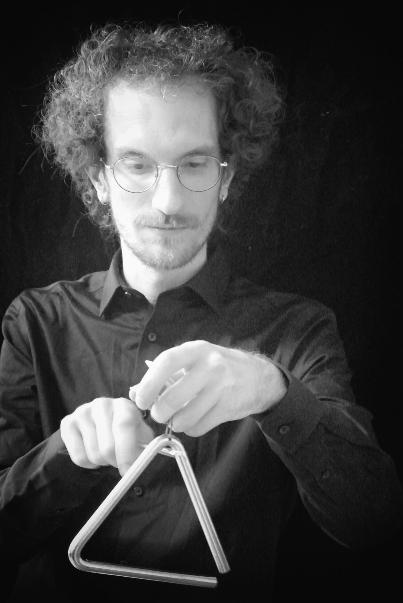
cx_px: 202
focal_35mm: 83
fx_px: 1389
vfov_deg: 24.4
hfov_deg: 16.5
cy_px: 302
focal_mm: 30.9
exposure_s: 1/30
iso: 6400
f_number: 3.8
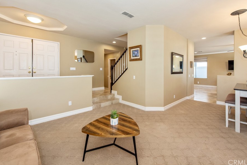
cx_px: 131
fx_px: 110
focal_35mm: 16
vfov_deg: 73.5
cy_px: 72
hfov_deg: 96.6
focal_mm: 14
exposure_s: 1/100
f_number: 5
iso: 800
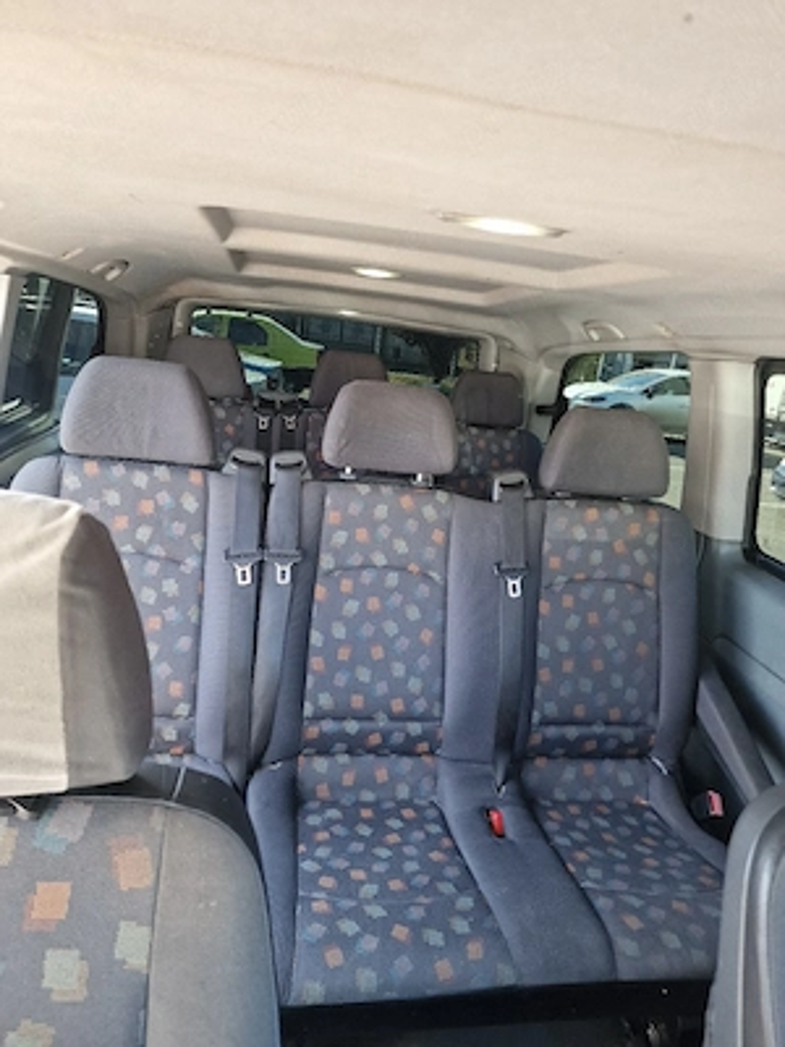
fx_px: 695
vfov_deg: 73.9
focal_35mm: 23
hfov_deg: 58.9
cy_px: 524
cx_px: 392
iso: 50
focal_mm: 6.4
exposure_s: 1/182
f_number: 1.8
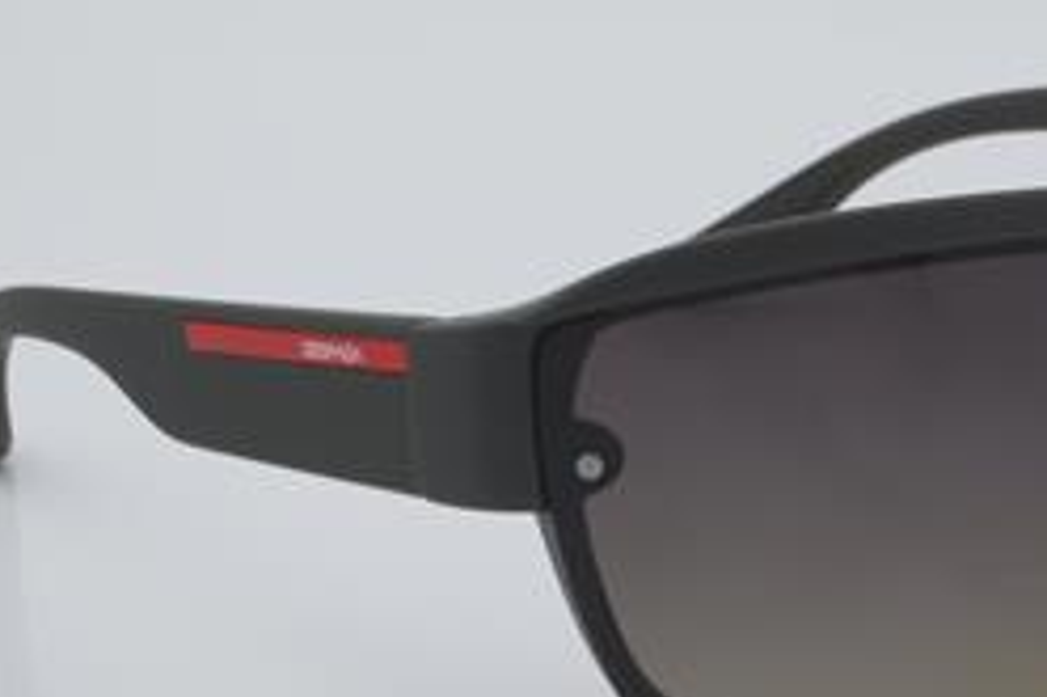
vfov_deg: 10.3
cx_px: 798
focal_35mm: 133
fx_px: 3860
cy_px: 414
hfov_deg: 15.4
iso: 100
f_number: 32
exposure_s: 1/4
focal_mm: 55
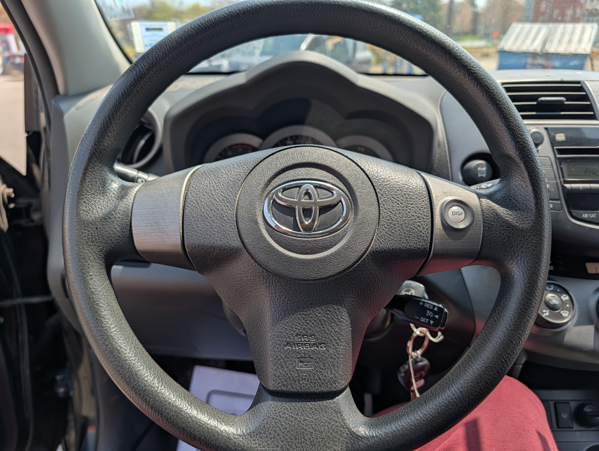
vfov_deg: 56.9
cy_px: 226
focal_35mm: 24
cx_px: 300
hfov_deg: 71.5
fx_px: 416
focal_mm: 6.9
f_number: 1.68
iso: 19
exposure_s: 1/598
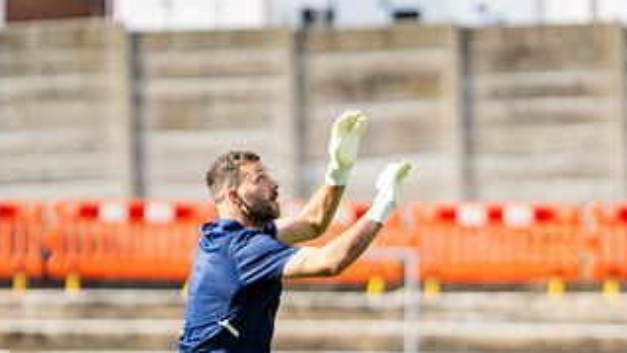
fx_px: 5138
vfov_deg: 3.9
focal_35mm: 309
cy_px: 375
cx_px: 329
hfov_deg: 7.0
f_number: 1.4
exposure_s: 1/2500
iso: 100
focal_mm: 85
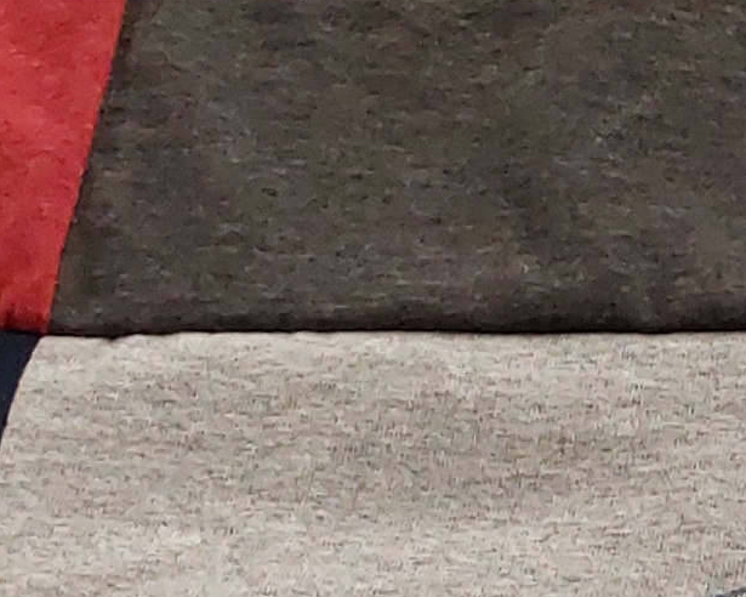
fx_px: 3201
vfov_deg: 10.6
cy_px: 575
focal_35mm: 145
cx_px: 1141
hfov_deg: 12.6
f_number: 1.9
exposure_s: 1/60
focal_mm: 2.91
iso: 125
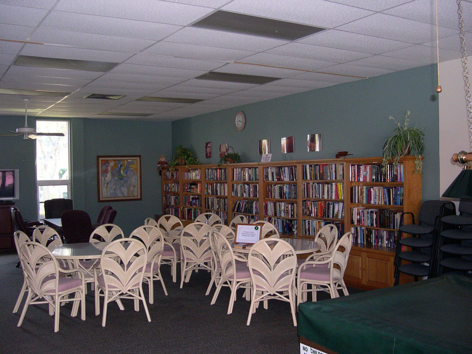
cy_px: 177
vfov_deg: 37.7
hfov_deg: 49.0
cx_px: 236
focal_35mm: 38
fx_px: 518
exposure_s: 1/60
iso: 280
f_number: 2.8
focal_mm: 8
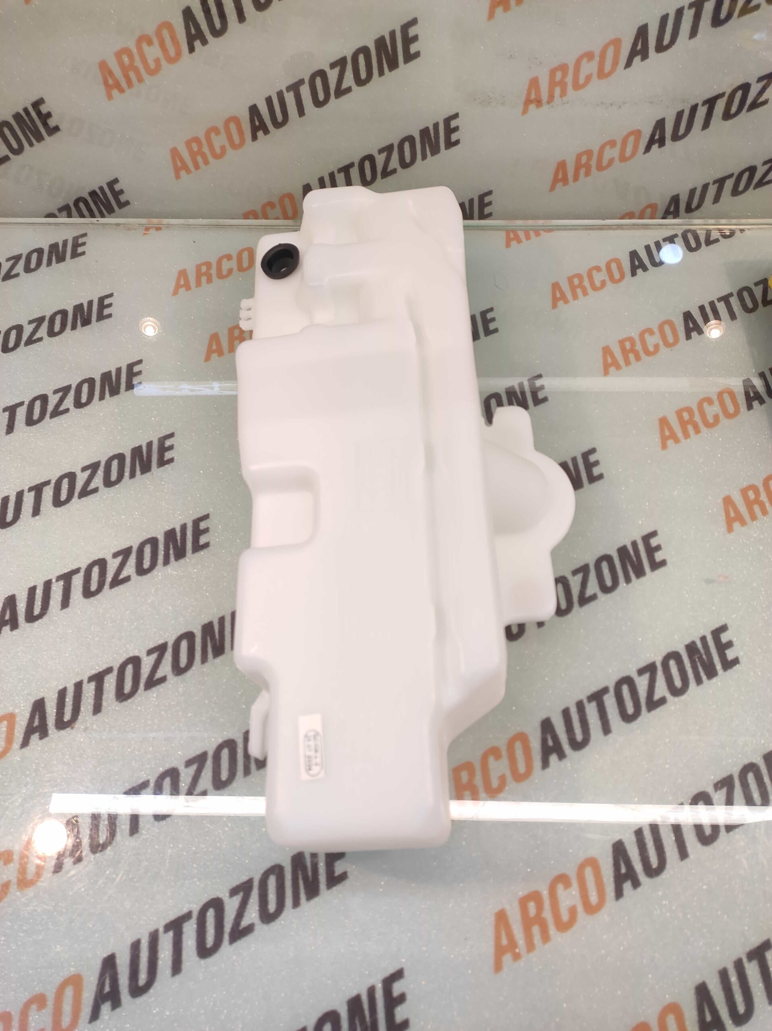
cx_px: 386
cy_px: 516
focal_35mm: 17
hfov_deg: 74.7
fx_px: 506
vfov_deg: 91.1
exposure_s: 1/33
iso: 130
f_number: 1.79
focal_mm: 4.74
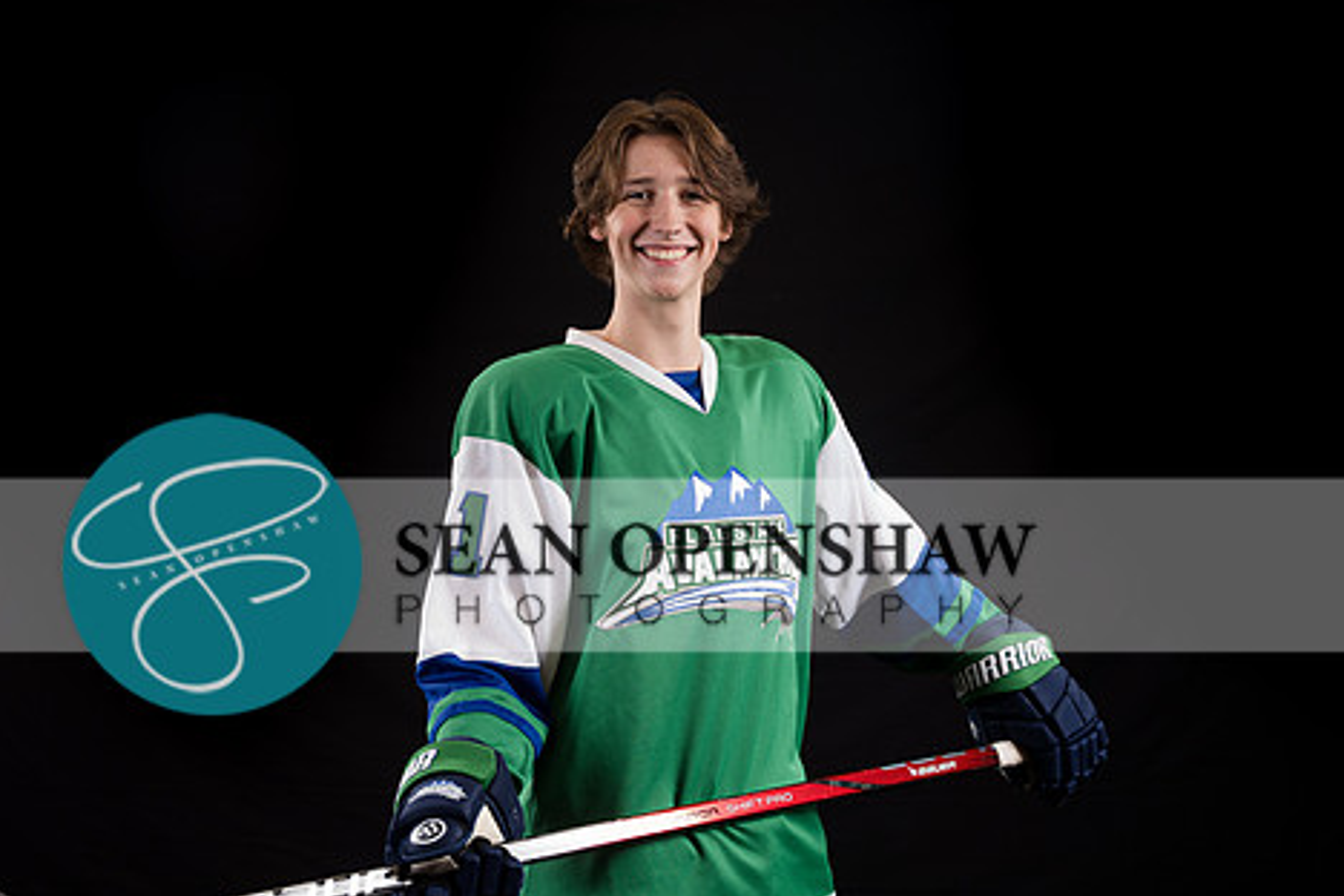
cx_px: 546
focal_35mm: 59
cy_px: 513
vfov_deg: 23.0
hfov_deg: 33.8
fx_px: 2202
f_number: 2.8
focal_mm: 47.6
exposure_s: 1/160
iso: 80
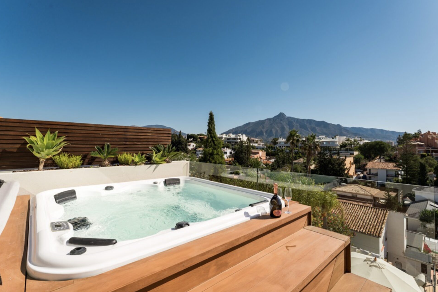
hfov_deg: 93.4
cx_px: 220
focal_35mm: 17
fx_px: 206
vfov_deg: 70.6
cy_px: 140
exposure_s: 1/500
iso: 125
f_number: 9
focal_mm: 15.9
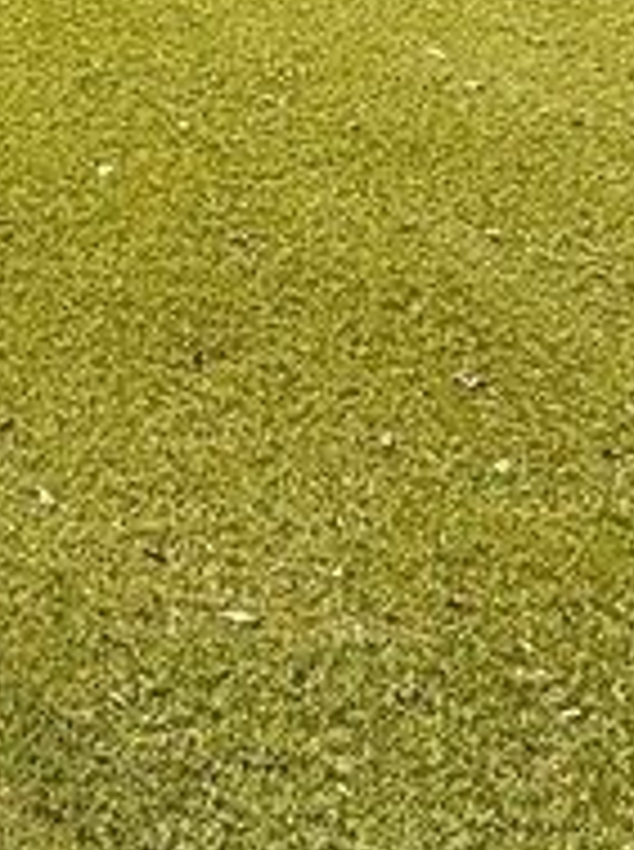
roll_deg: +1.2
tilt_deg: +5.4
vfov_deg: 18.5
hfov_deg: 14.9
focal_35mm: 76
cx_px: -719
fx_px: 1862
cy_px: -778
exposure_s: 1/2506
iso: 20
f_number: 2.2
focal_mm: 2.22
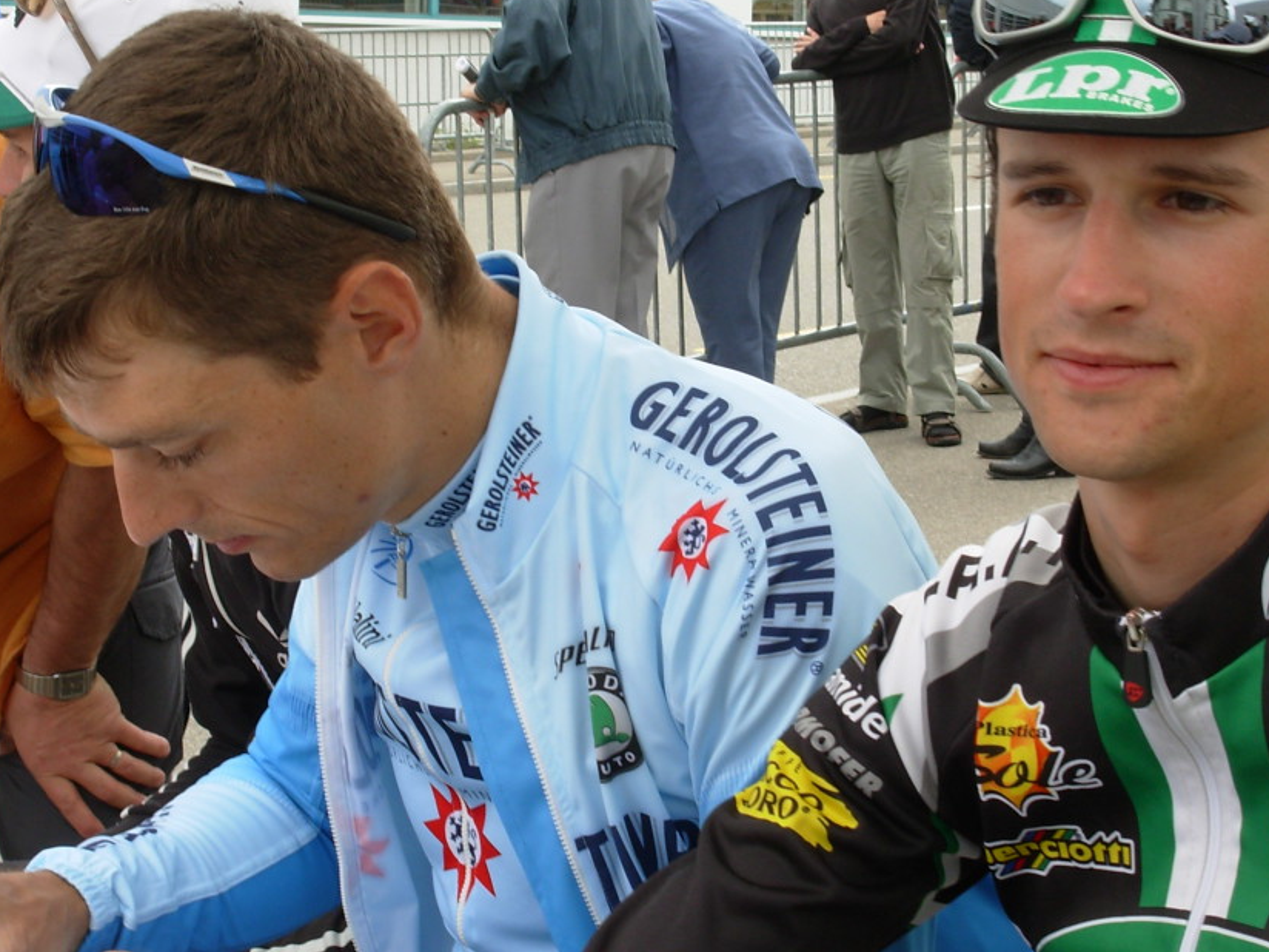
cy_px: 434
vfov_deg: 17.0
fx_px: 3189
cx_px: 724
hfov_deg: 22.5
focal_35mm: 87
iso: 50
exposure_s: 1/64
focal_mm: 11.5
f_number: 6
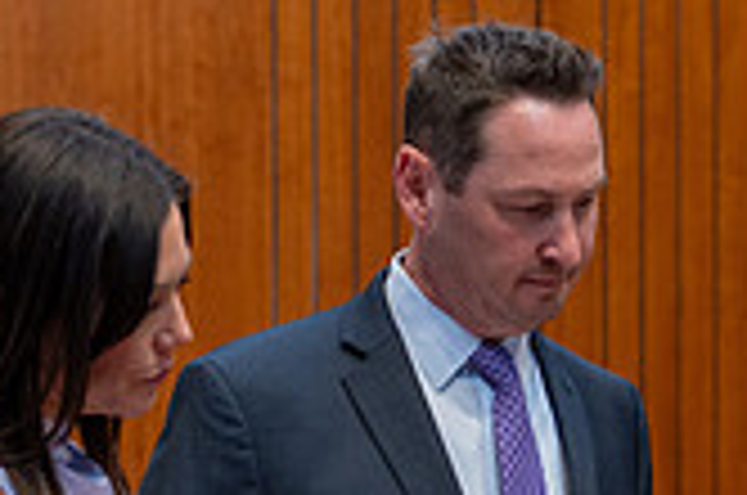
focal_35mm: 175
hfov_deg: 11.5
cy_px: 576
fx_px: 3624
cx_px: 914
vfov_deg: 7.8
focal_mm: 50
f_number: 2.2
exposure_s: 1/1250
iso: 1600
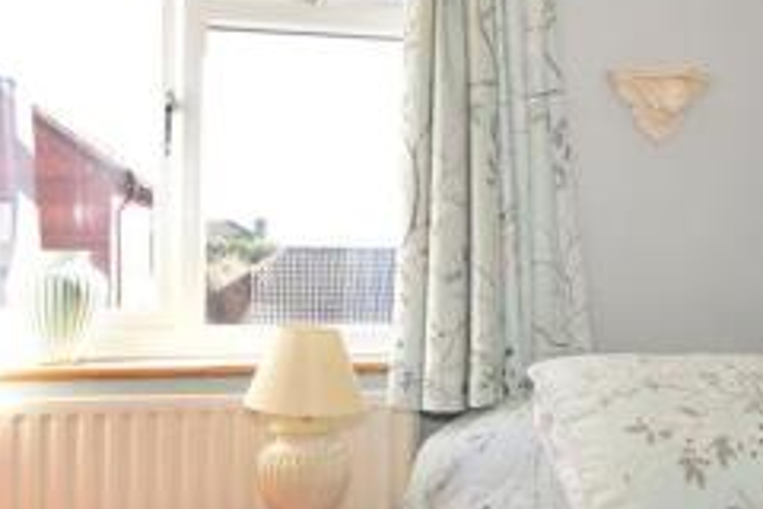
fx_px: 869
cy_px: 243
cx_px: 404
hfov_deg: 47.4
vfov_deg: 32.6
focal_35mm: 41
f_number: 9
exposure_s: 1/125
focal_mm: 10
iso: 500
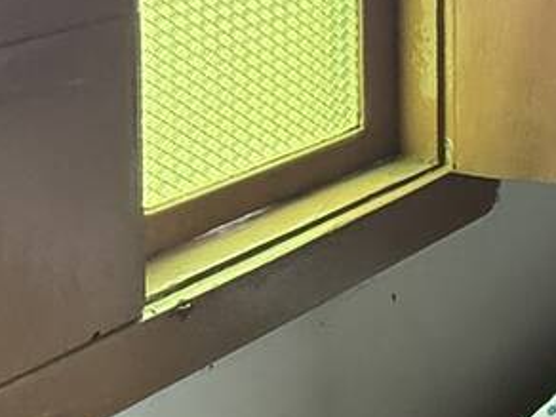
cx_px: 876
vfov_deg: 18.5
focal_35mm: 69
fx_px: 1108
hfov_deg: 22.2
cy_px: -234
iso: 320
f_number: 2.2
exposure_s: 1/99
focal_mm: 2.22
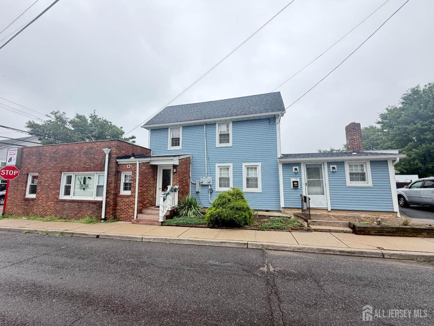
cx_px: 217
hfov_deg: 102.1
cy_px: 163
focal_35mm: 14
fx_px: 176
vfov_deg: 85.7
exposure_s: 1/121
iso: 80
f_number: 2.2
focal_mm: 2.22
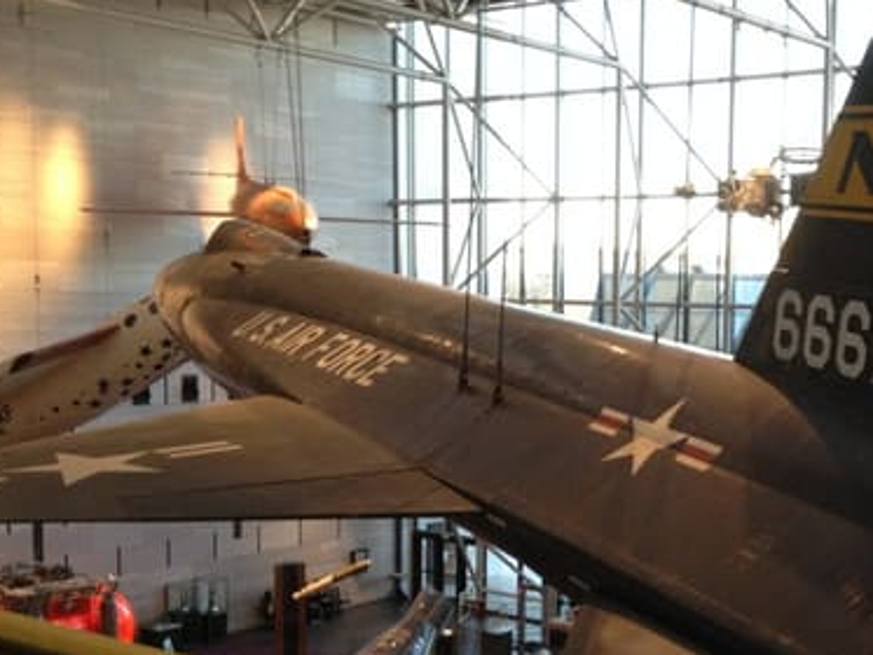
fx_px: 1514
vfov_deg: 24.3
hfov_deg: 31.4
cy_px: 442
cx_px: 695
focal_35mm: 60
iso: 125
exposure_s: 1/20
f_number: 2.4
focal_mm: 4.28
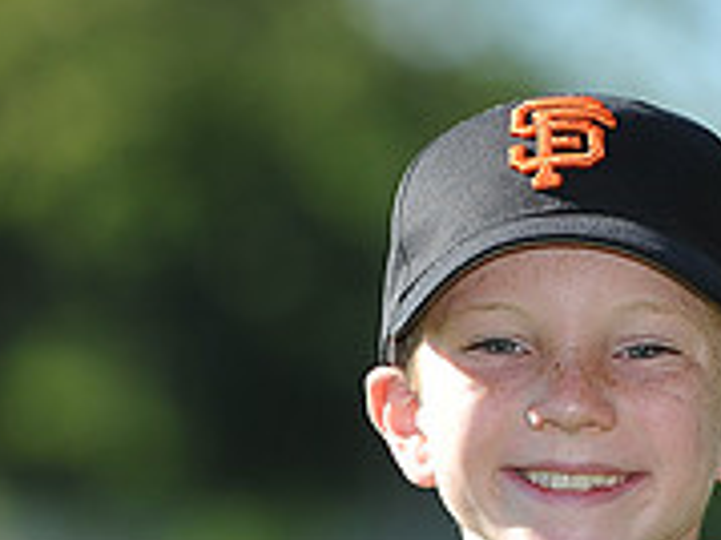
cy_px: 596
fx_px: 12988
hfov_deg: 3.2
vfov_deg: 2.4
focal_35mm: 624
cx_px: 620
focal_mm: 200
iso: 200
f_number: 4.5
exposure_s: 1/800
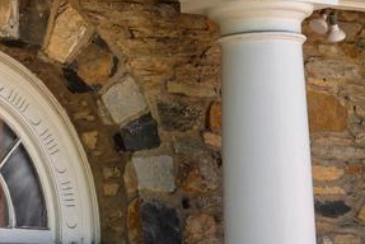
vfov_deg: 3.7
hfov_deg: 5.5
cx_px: -3
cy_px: -182
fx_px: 3796
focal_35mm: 374
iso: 320
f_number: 7.1
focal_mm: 105
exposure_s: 1/160
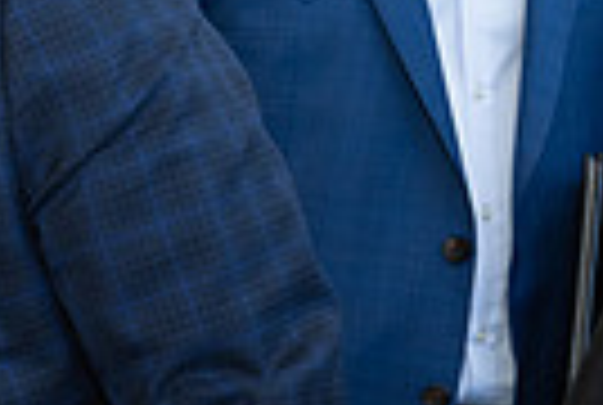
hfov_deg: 12.8
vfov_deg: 10.0
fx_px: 2317
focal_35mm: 138
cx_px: -630
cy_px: 124
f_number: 5.6
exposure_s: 1/200
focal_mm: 32
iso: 800
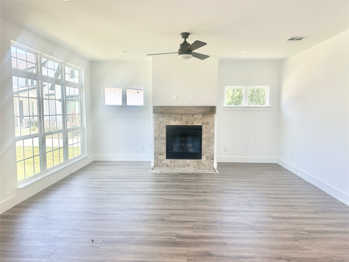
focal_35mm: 24
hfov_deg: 71.6
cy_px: 131
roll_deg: -1.3
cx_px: 174
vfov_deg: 56.8
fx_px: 242
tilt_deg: -5.1
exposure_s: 1/351
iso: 80
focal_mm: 6.86
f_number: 1.78
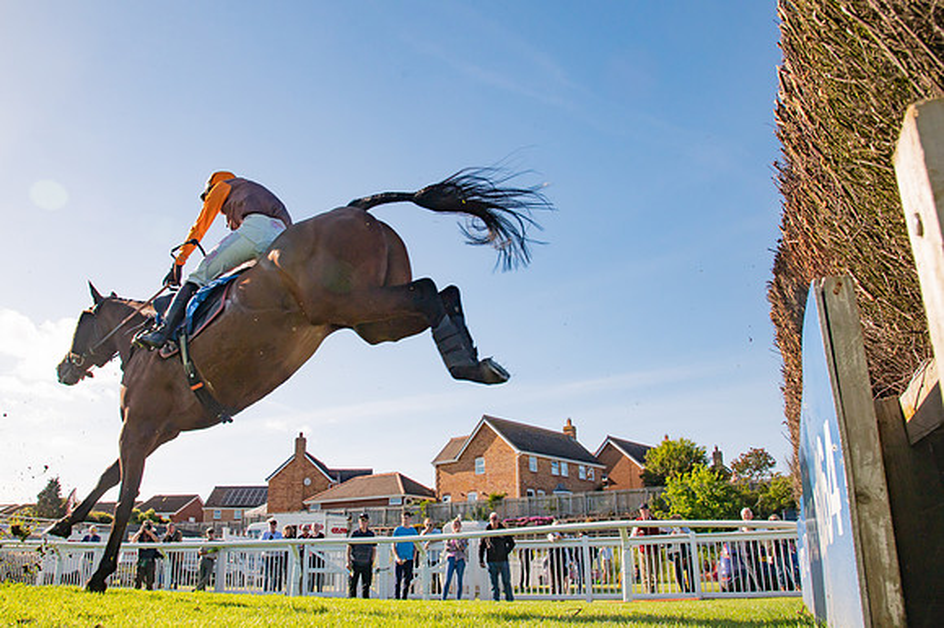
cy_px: 297
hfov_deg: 63.6
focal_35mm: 29
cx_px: 400
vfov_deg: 45.1
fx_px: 757
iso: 500
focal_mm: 24
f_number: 8
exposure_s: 1/2000
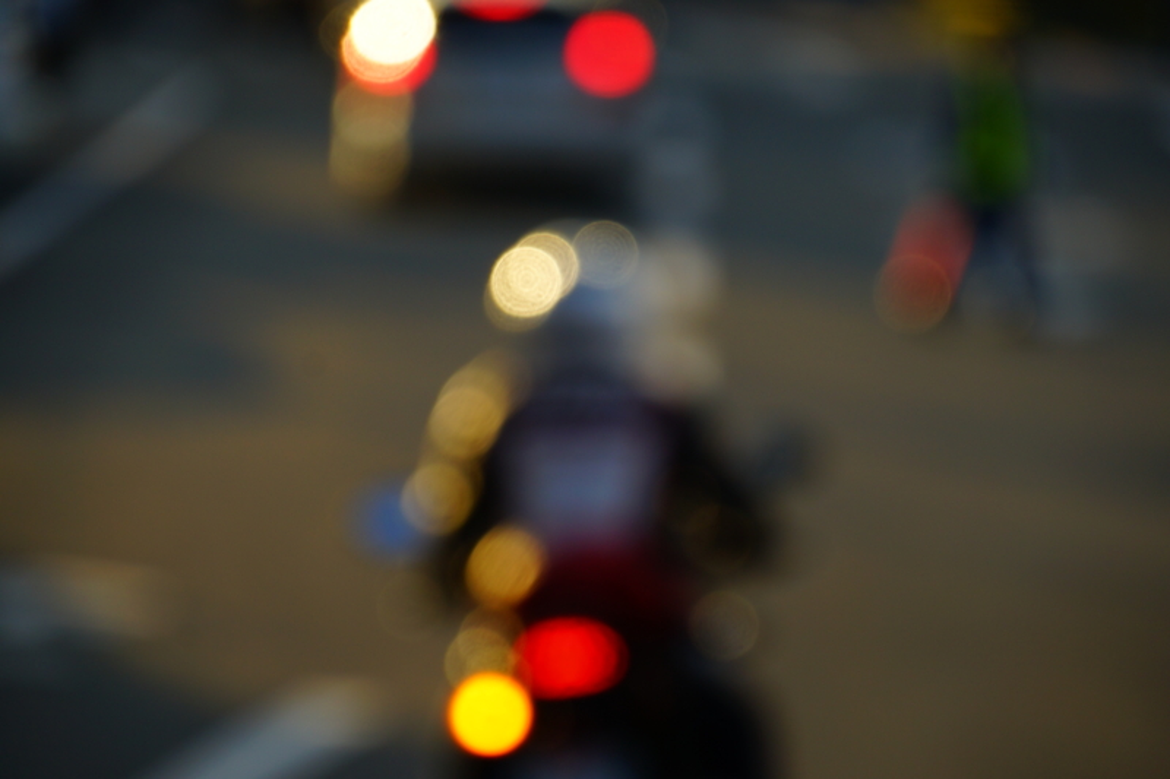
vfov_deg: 4.6
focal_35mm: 300
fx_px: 9747
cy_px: 390
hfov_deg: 6.9
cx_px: 585
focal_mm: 200
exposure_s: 1/400
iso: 200
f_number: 6.3
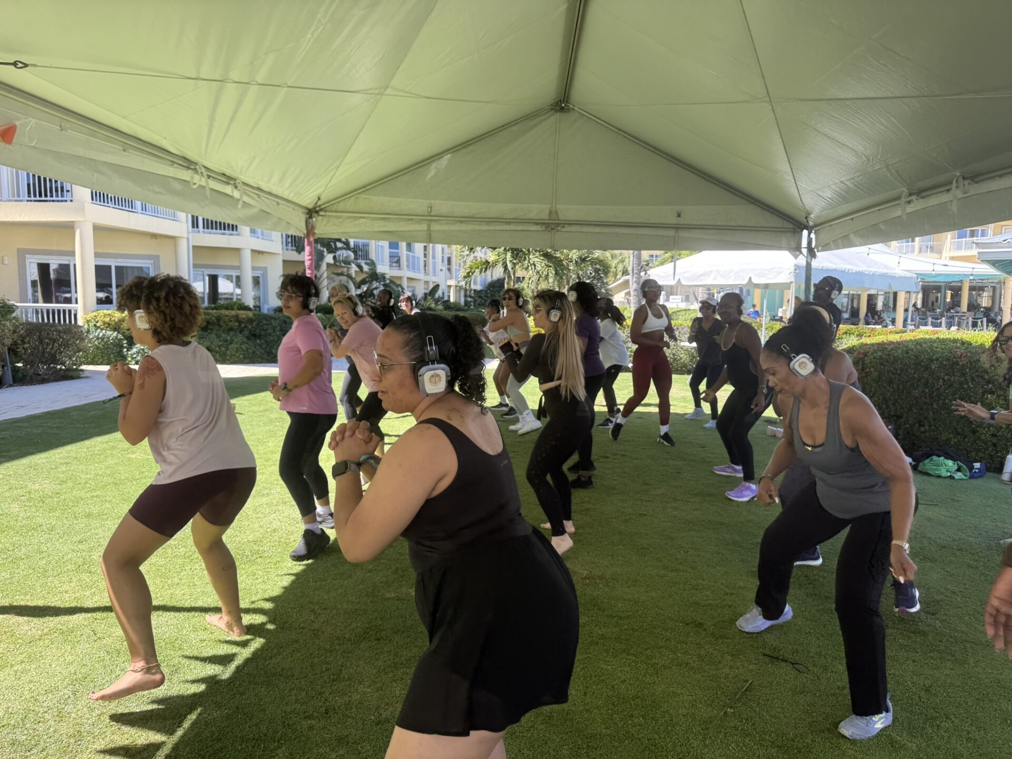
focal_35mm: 24
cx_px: 506
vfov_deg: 56.8
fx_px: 702
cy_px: 380
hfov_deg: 71.6
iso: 80
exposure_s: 1/622
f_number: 1.78
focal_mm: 6.76
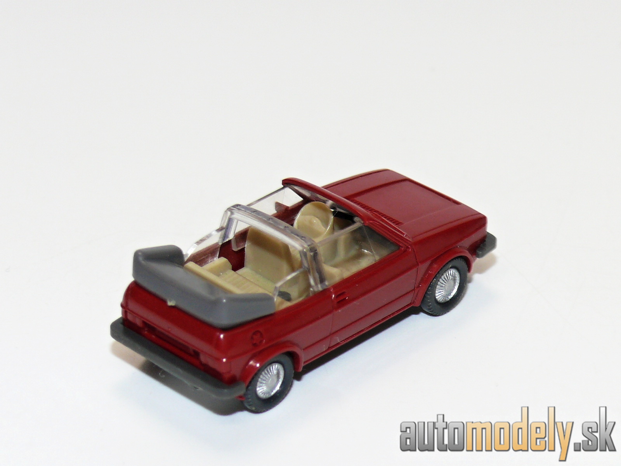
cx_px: 310
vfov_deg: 10.4
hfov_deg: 13.8
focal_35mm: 143
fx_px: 2565
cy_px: 233
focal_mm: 16.9
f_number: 4
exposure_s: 1/30
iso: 100
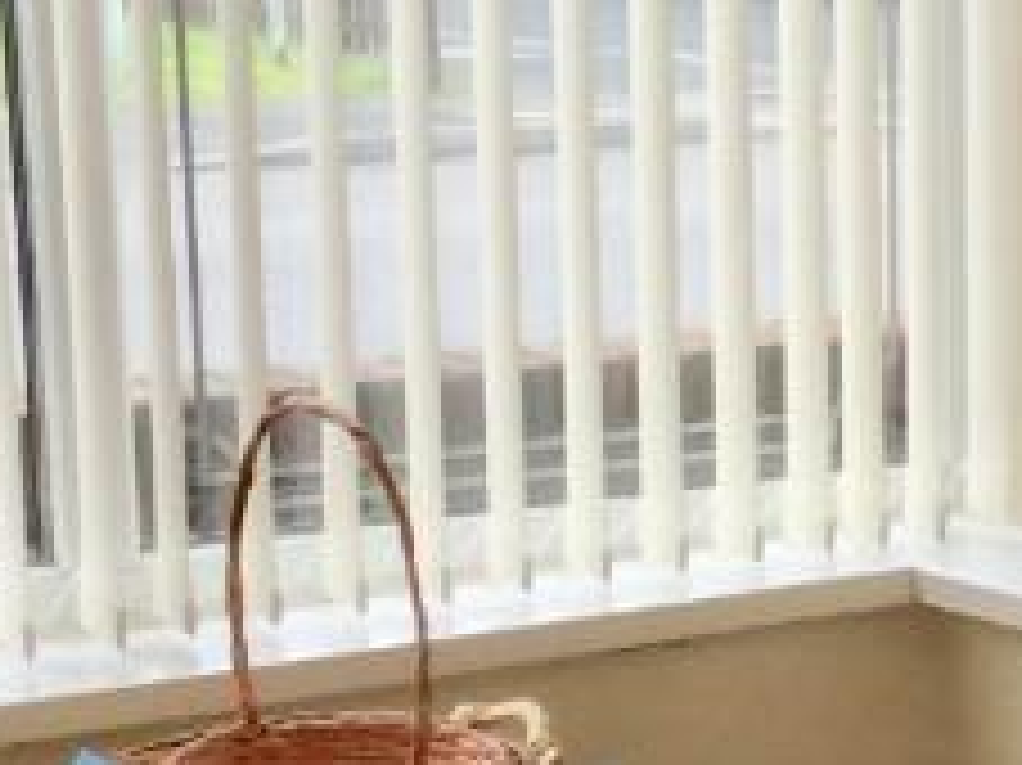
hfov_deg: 13.6
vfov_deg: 10.6
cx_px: 1342
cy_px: 562
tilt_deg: -11.6
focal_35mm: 140
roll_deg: +0.3
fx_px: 4131
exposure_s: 1/100
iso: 50
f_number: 2.4
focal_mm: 3.3
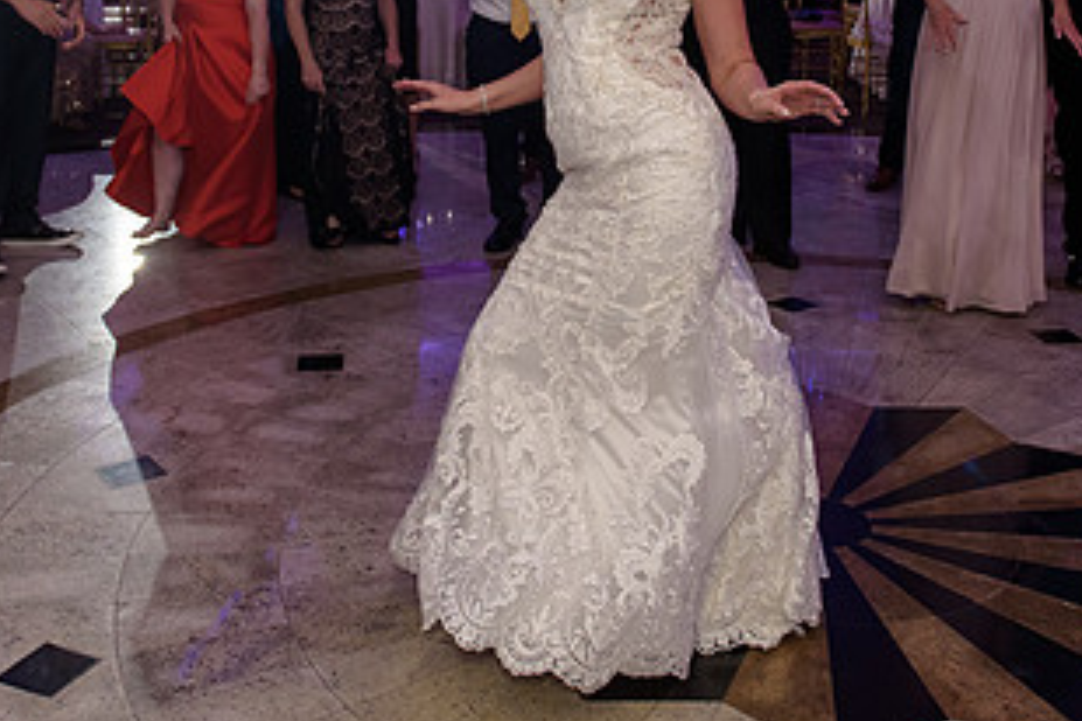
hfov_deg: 43.6
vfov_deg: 28.9
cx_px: 550
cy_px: 103
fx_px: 1352
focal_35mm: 45
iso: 1600
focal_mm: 24
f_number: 3.2
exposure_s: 1/125
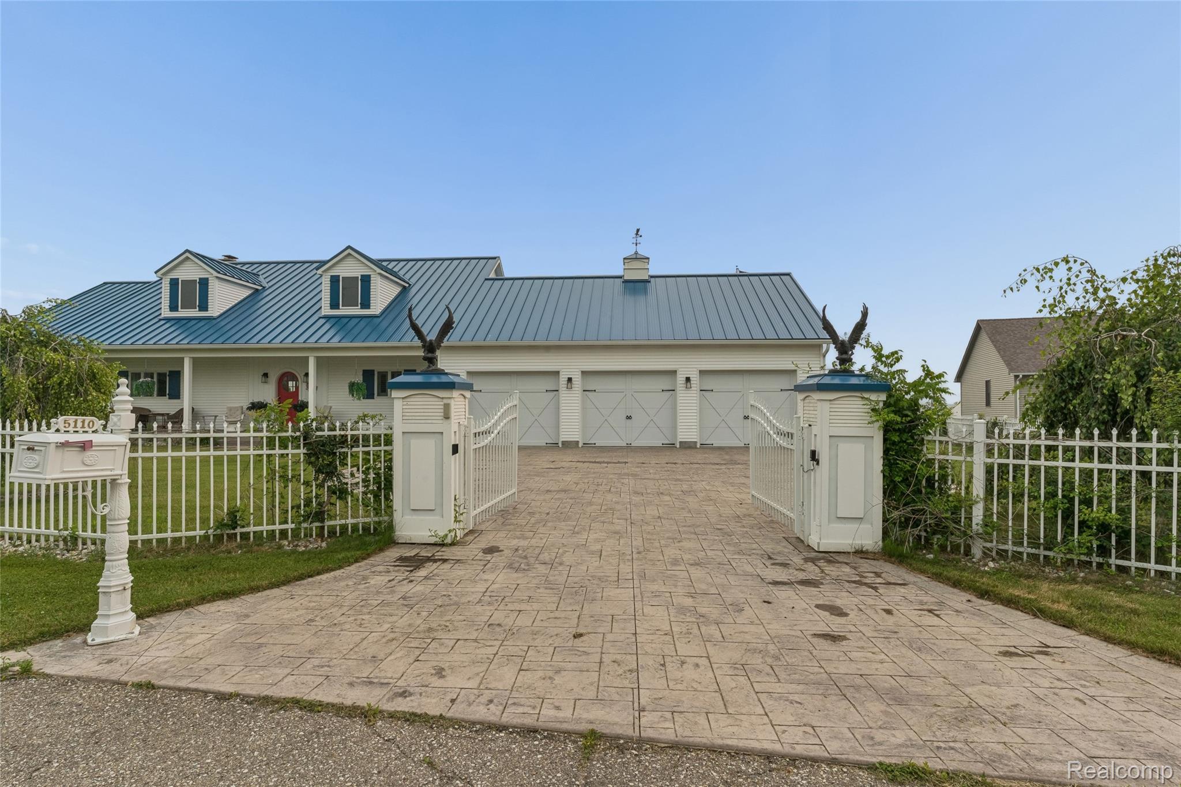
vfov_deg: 70.4
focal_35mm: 17
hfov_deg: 93.3
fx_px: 558
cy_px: 394
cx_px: 590
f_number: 16
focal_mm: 17
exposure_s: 1/250
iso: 400
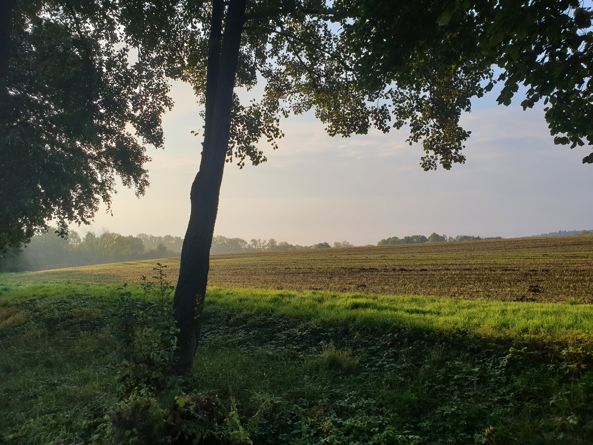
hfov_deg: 67.3
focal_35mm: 26
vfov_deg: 53.1
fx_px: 445
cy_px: 222
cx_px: 296
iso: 50
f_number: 2.4
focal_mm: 4.3
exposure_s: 1/1174
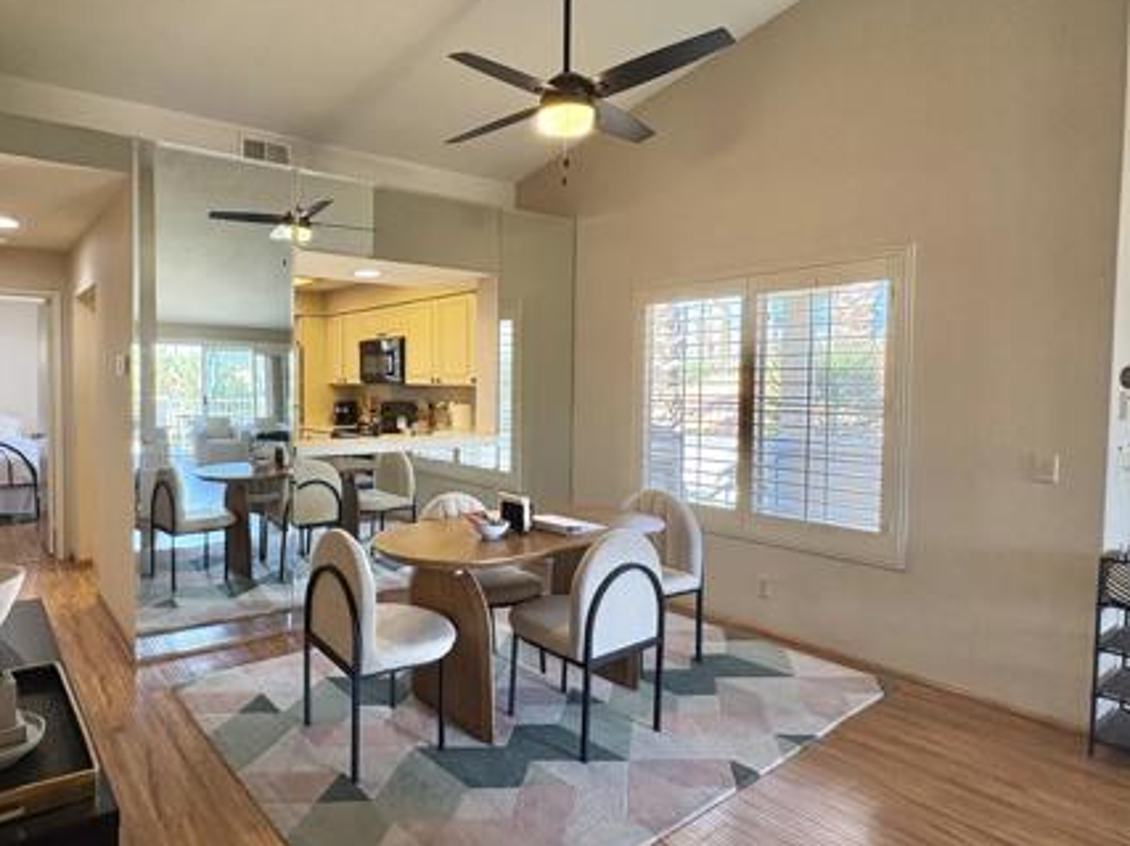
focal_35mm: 21
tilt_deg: -1.2
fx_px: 685
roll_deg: -0.3
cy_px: 404
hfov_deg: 76.5
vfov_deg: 63.4
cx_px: 376
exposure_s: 1/120
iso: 250
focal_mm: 2.22
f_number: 2.2
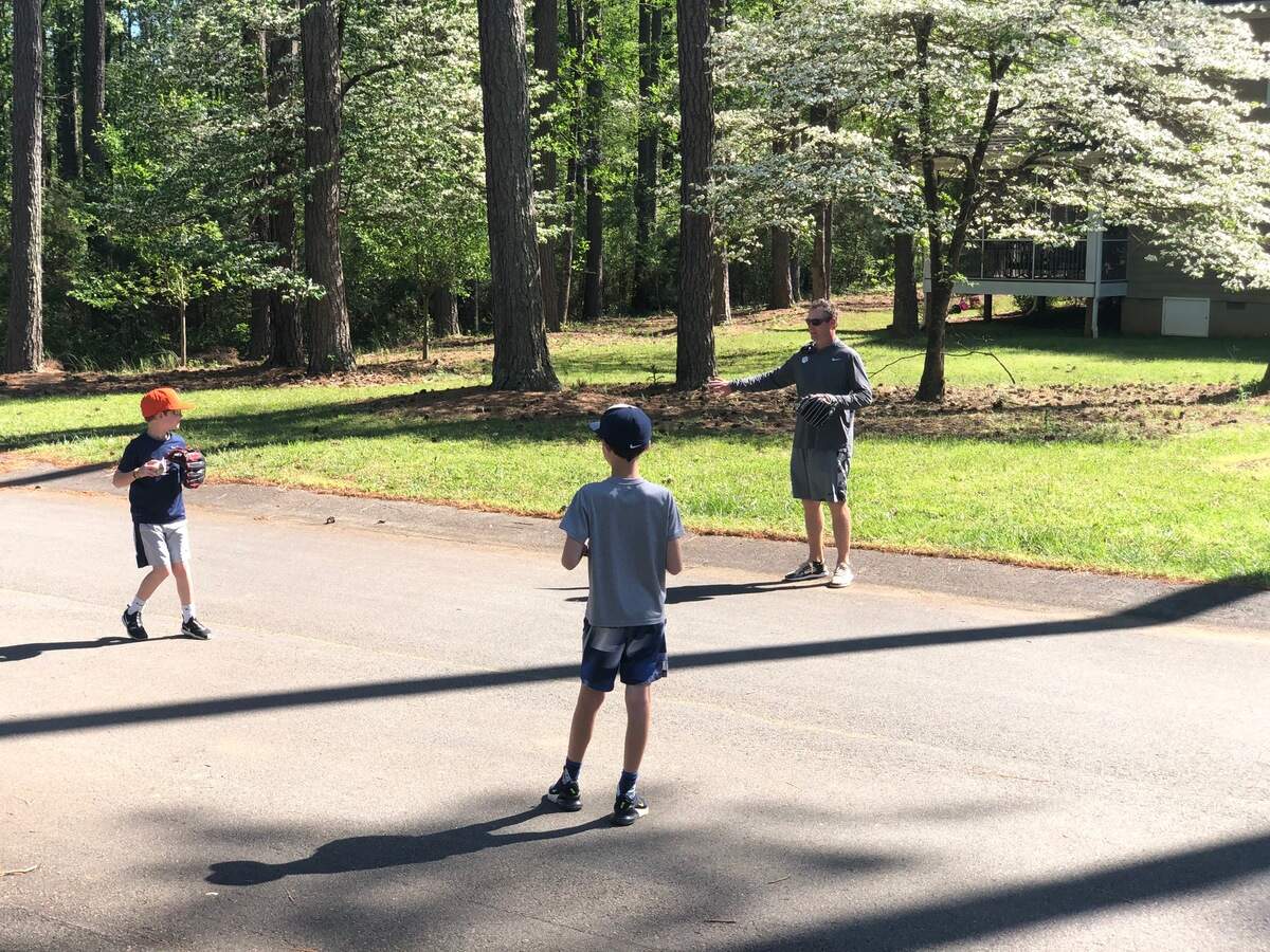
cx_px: 635
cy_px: 476
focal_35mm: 52
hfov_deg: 36.8
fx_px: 1908
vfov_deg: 28.0
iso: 16
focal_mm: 6
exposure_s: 1/333
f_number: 2.4
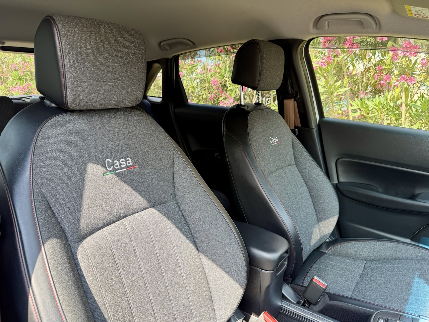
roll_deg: +1.6
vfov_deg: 56.8
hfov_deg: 71.6
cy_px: 161
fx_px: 297
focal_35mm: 24
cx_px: 214
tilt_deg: -15.2
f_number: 1.78
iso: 64
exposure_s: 1/261
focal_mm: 6.76
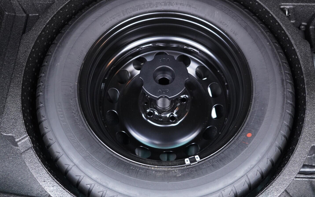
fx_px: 318
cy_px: 96
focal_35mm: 37
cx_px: 158
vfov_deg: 34.4
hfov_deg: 52.8
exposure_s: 1/40
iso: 1250
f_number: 2.8
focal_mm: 24
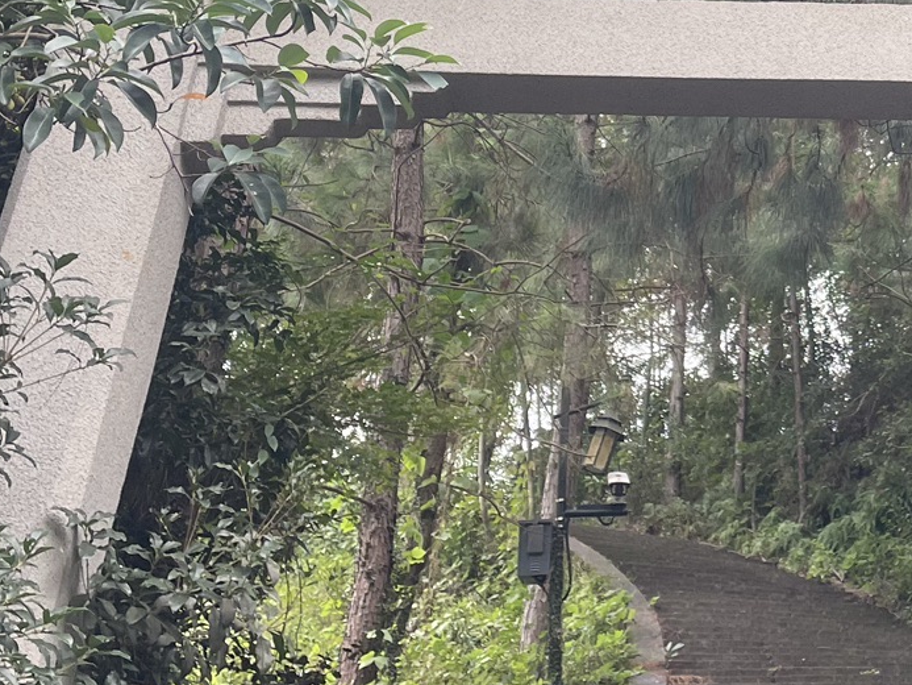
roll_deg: +0.3
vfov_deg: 19.1
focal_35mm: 75
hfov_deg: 24.8
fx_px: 1976
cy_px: 14
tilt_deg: +35.3
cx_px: 901
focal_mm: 4.2
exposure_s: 1/296
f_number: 1.6
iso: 32
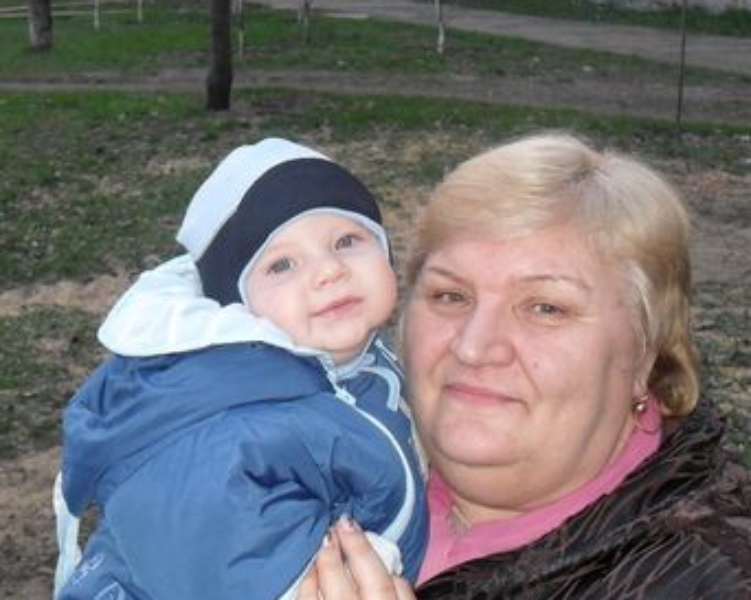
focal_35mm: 55
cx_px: 340
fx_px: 1221
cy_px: 337
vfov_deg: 27.6
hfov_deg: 34.2
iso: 200
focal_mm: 6.2
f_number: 2.8
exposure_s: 1/45
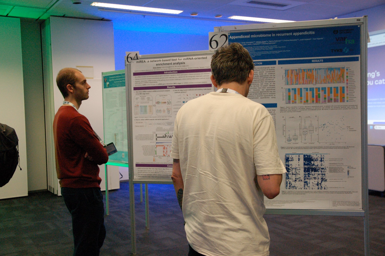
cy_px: 128
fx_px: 433
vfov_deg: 33.0
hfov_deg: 48.0
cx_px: 192
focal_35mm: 40
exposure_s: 1/125
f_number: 5
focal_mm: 27
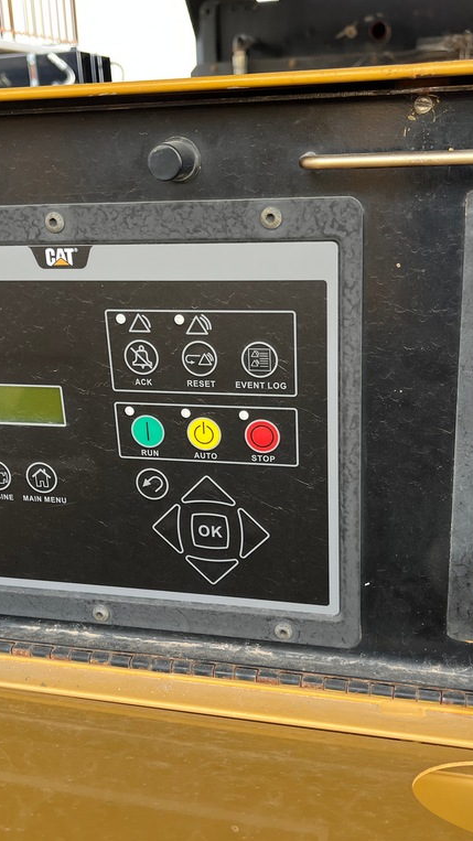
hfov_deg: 31.2
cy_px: 422
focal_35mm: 38
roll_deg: +2.5
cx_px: 218
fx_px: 848
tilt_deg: -20.0
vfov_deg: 52.8
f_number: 1.6
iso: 80
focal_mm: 5.1
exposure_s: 1/121
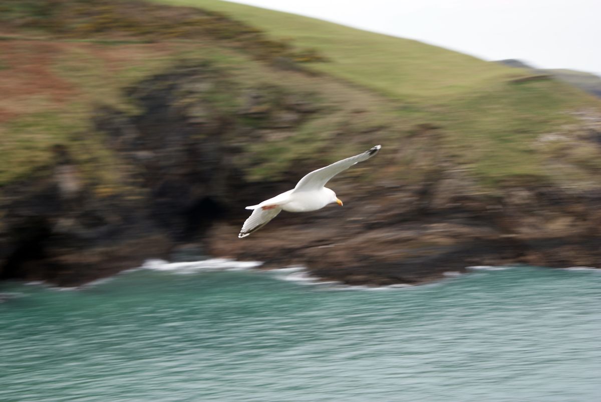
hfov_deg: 24.6
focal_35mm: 82
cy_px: 201
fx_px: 1379
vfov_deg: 16.6
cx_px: 300
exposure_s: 1/100
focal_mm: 55
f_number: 5.6
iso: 100
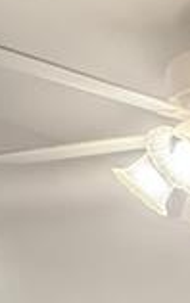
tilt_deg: -11.7
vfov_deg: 21.0
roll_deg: -2.5
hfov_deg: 14.7
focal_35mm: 72
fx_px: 595
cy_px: 524
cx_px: 388
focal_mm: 2.22
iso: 250
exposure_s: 1/60
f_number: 2.2
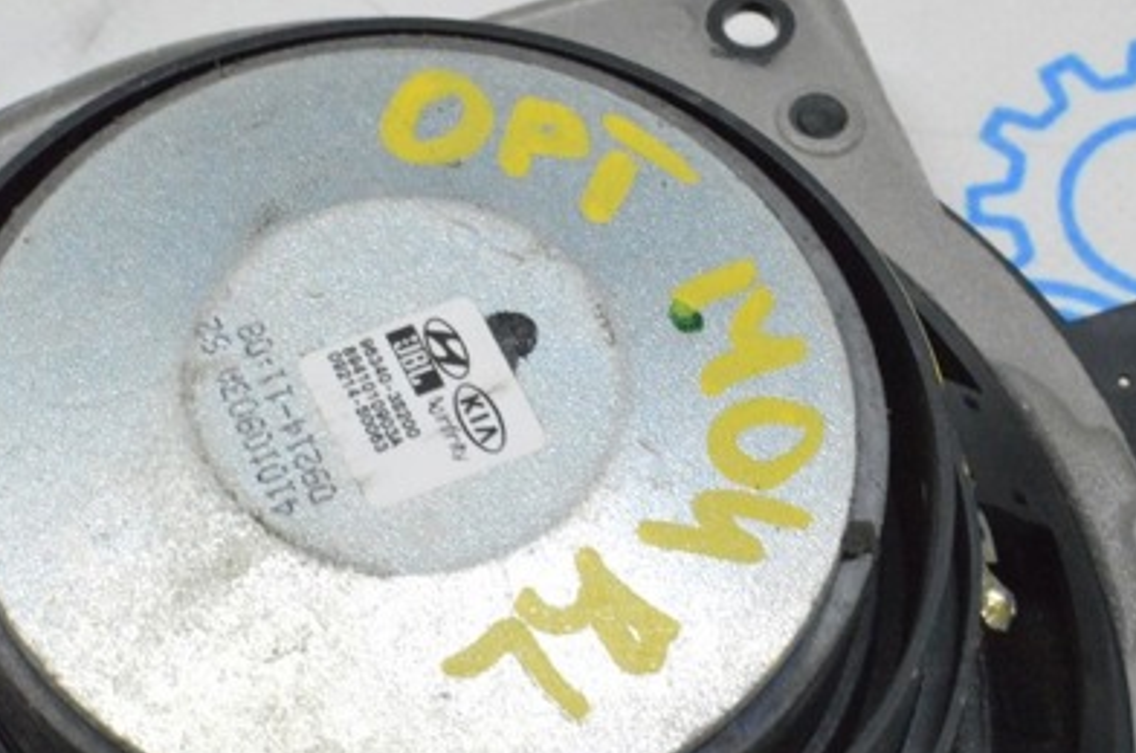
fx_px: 4247
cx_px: 330
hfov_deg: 15.2
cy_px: 375
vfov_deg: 10.1
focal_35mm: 135
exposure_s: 1/20
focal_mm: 55
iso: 6400
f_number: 20
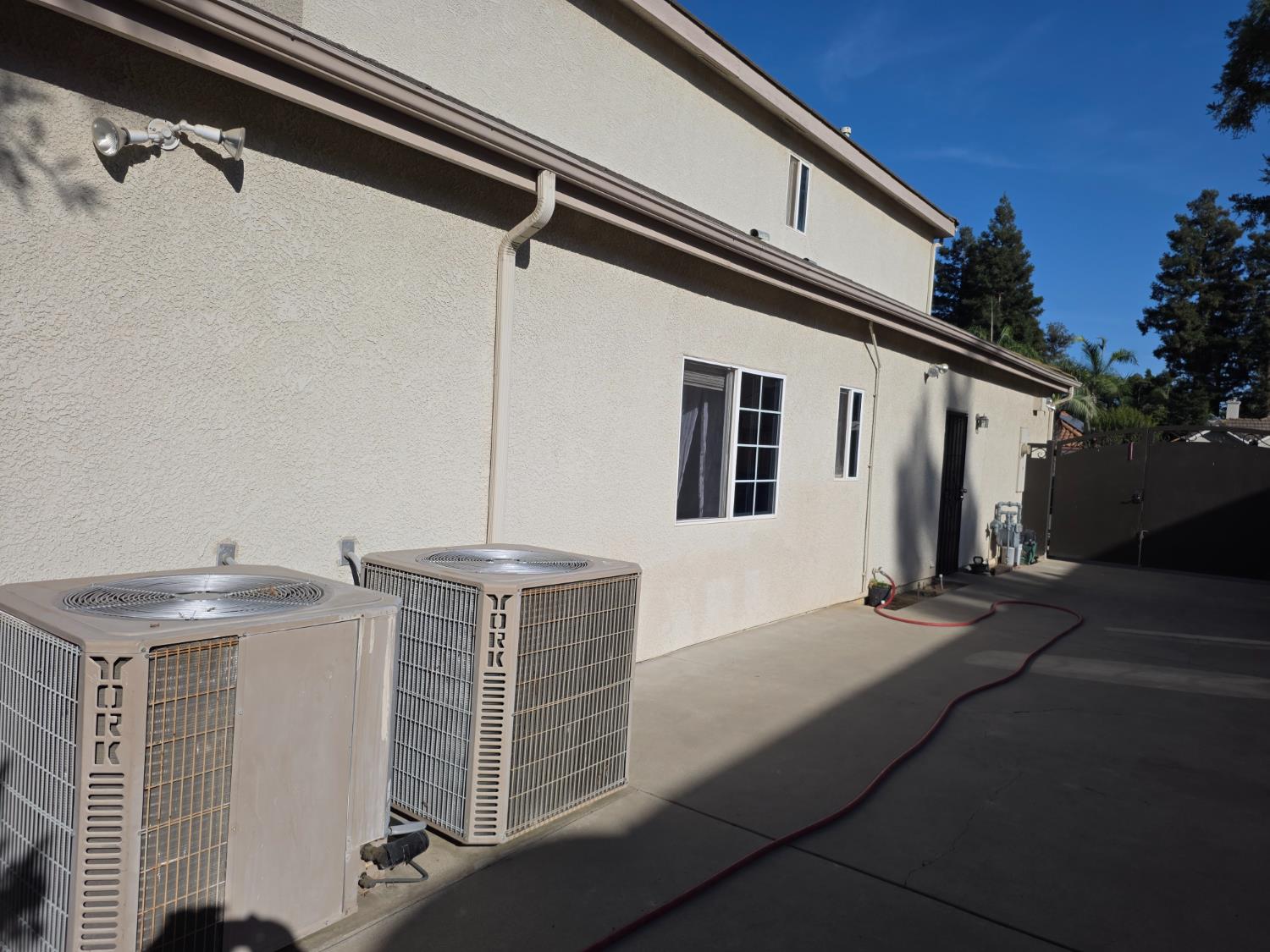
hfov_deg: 73.9
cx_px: 635
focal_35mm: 23
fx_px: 844
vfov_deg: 58.9
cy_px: 476
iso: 64
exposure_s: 1/7944
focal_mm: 6.25
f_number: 1.7
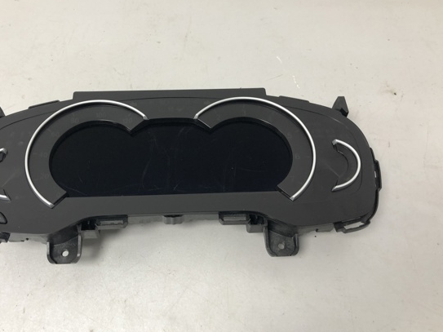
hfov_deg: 55.1
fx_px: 422
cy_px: 159
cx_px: 184
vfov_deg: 42.9
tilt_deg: -56.7
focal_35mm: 33
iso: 40
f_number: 1.8
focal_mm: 4
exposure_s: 1/20
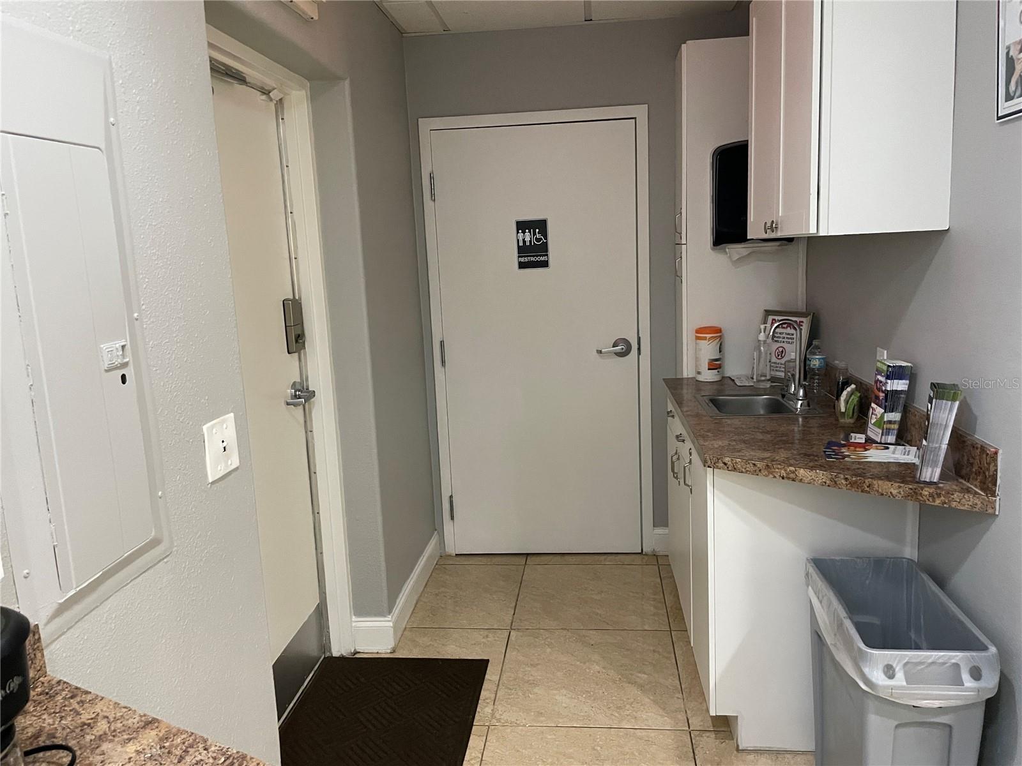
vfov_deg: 53.1
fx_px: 768
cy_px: 383
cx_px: 511
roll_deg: +2.7
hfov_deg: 67.3
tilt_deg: -10.7
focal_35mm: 26
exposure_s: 1/60
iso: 400
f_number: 1.6
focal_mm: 4.2
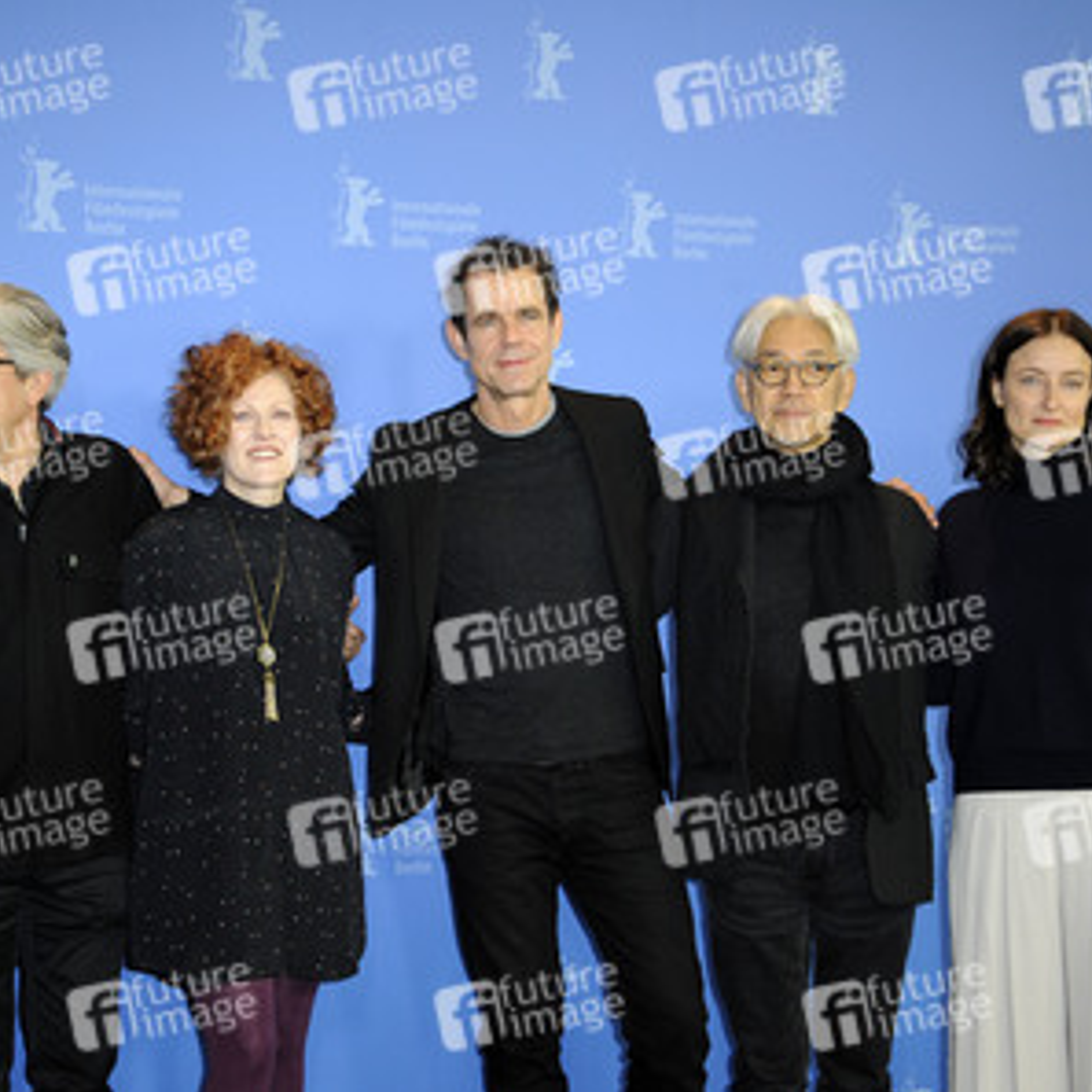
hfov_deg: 25.7
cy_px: 548
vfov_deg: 25.7
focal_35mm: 67
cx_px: 430
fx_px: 2391
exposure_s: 1/250
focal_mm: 52
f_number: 5
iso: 1600
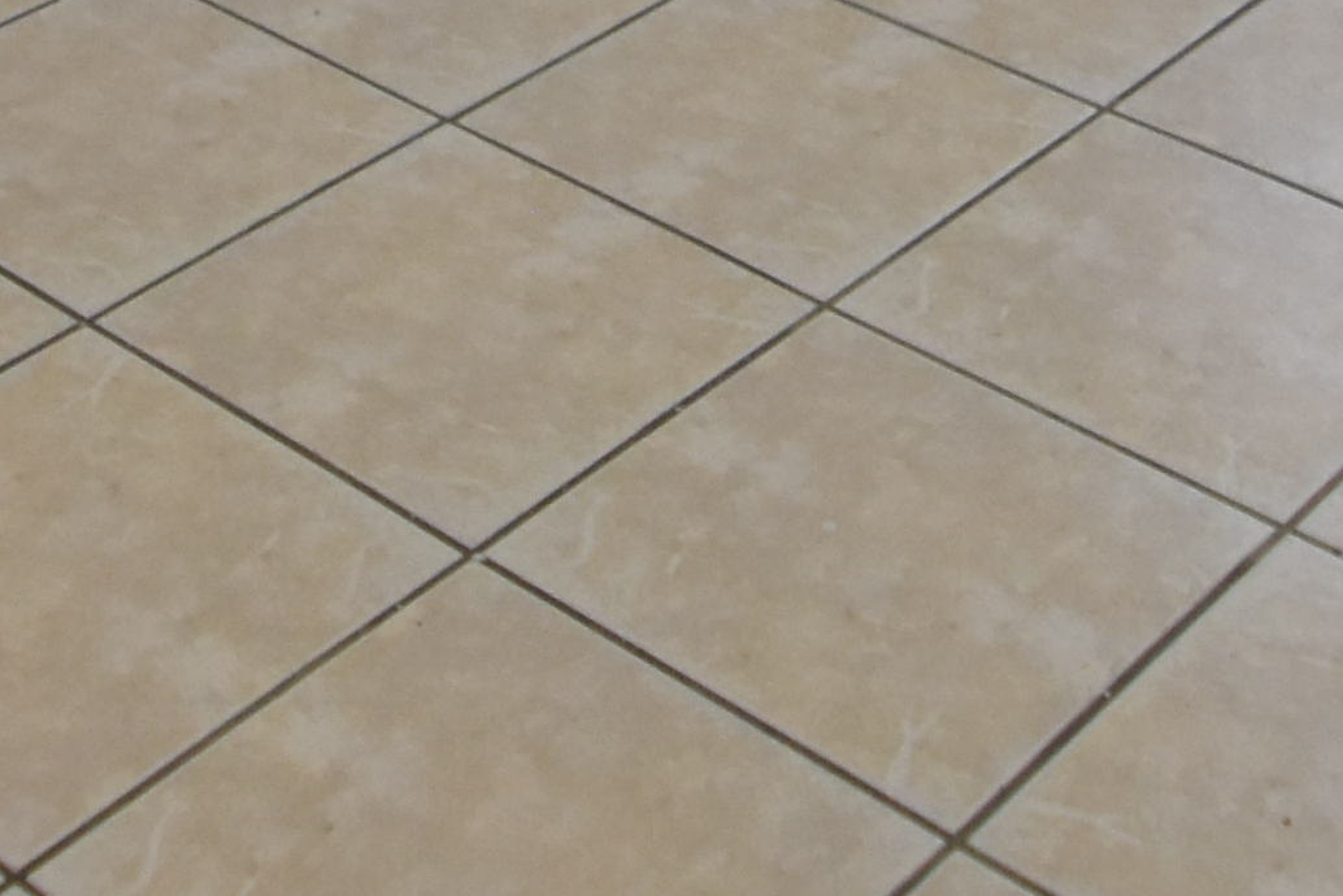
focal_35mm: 87
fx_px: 3246
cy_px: -1335
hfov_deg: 23.4
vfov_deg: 12.1
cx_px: 623
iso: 800
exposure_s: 1/20
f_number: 3.5
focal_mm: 10
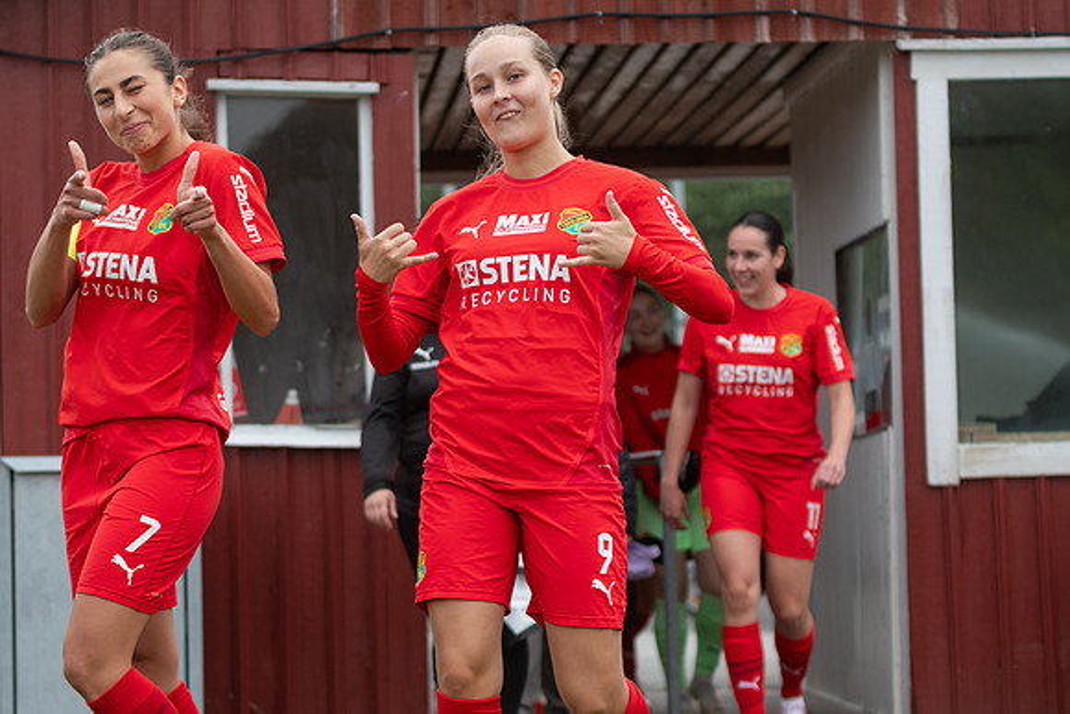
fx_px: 3121
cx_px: 535
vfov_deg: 13.0
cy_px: 357
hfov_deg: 19.5
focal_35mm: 105
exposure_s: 1/1250
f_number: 3.2
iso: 400
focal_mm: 70
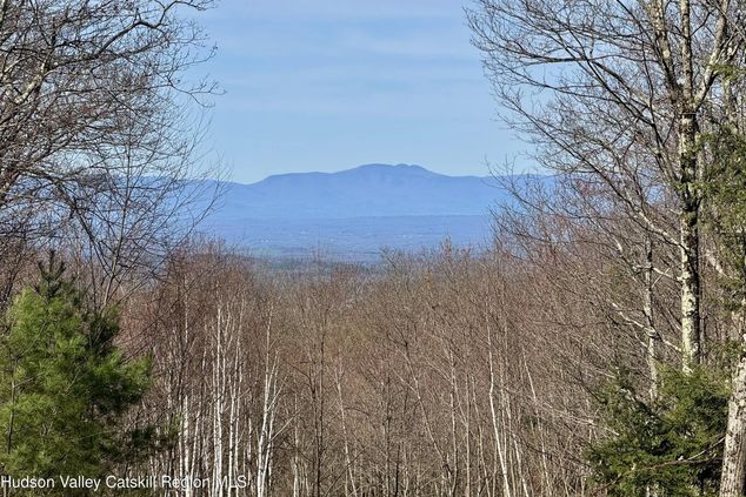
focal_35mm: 126
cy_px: 226
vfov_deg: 10.9
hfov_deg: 16.3
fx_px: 2611
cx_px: 375
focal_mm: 15.66
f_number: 2.8
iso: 50
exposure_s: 1/2283
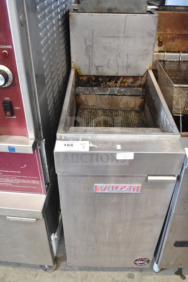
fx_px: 258
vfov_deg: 57.2
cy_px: 141
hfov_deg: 40.0
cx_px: 94
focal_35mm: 33
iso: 1000
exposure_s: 1/30
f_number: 3.8
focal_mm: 22
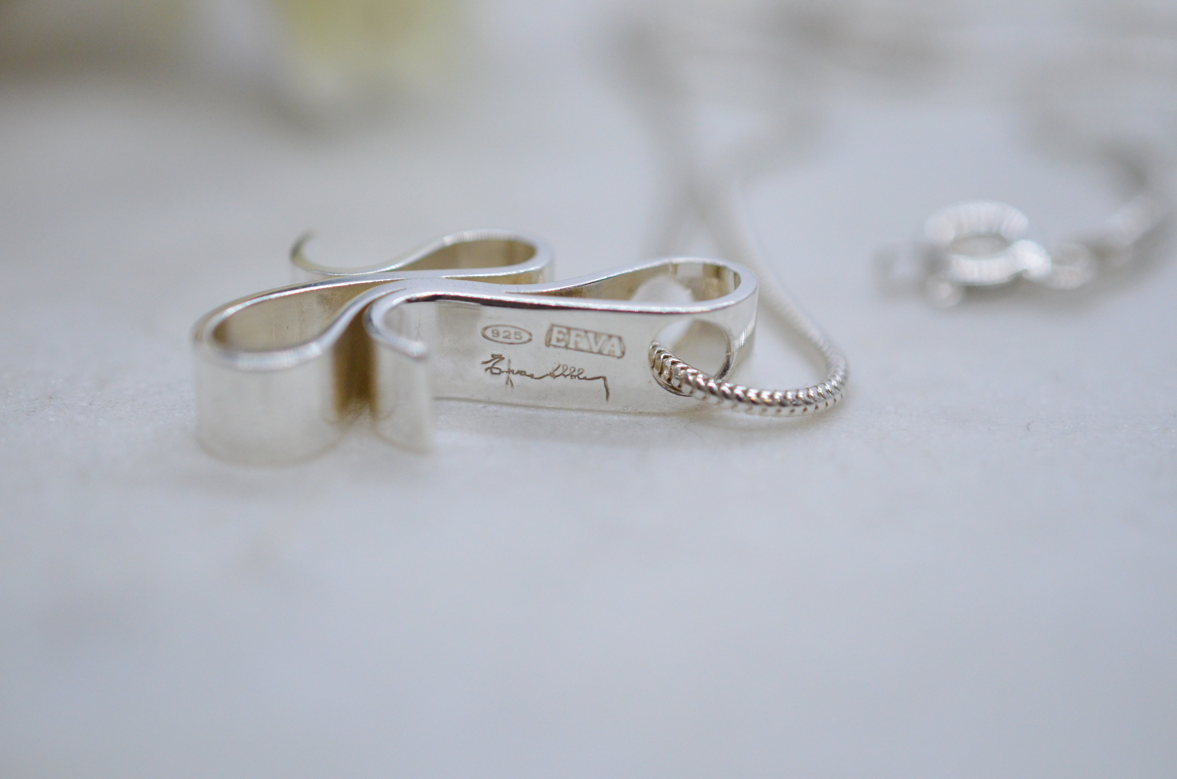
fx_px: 1958
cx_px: 588
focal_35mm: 60
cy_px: 390
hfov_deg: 33.5
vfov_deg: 22.5
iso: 2500
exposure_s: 1/3200
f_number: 4
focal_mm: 40
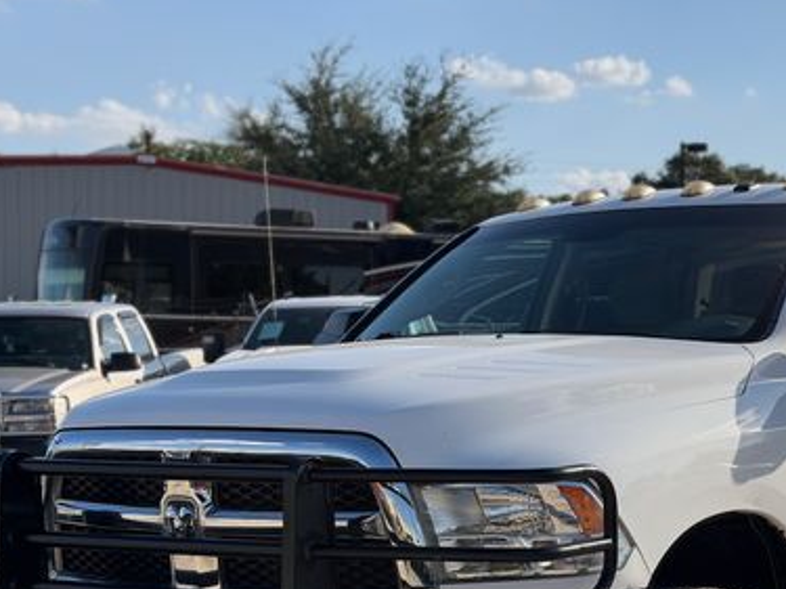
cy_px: 482
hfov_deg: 23.5
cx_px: 625
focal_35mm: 82
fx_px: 1861
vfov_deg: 17.8
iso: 64
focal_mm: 6.76
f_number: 1.78
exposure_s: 1/5587
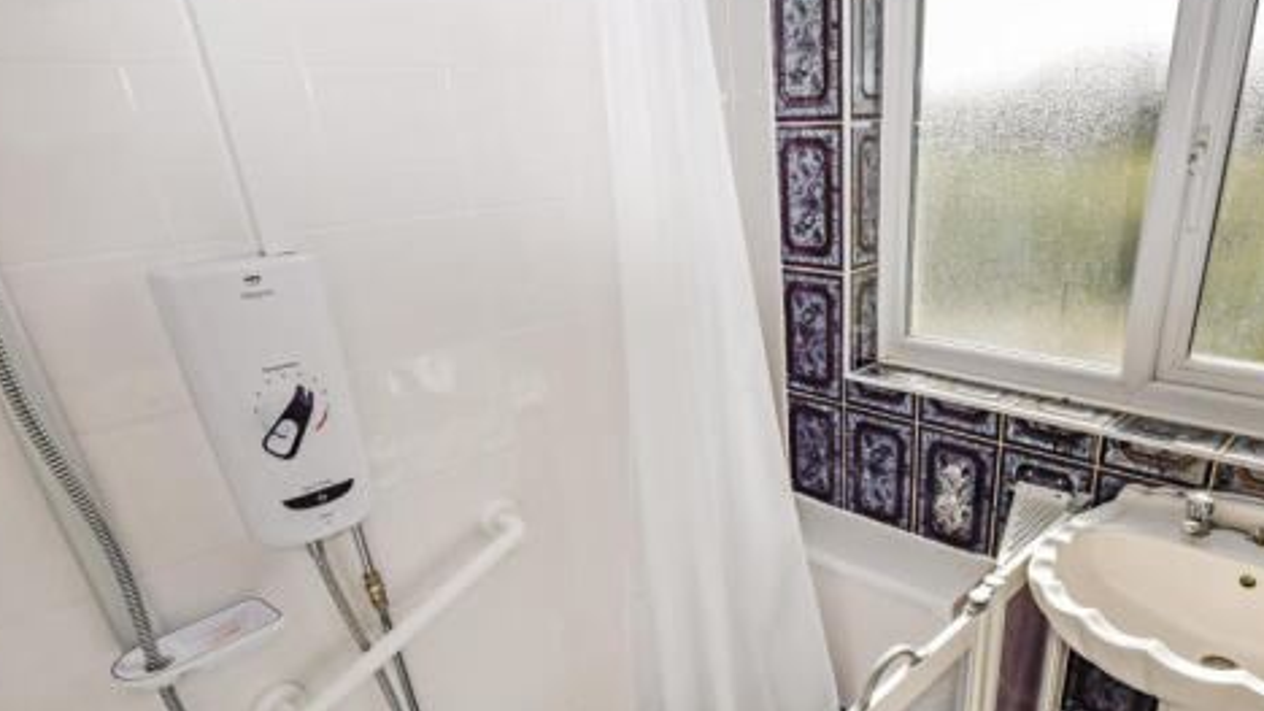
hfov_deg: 79.5
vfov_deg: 49.9
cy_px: 507
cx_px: 801
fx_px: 737
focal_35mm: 22
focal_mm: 10
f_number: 6.3
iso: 100
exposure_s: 1/160
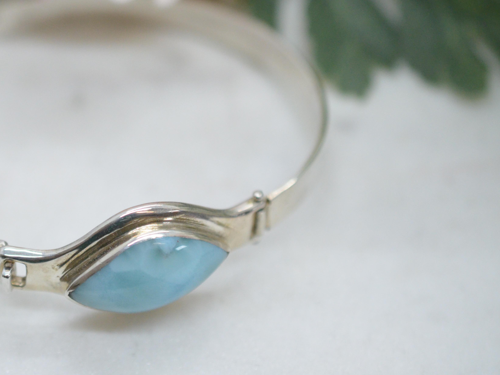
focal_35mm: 86
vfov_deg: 17.2
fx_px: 1242
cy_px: 171
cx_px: 134
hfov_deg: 22.6
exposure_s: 1/2500
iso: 2500
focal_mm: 40
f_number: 3.5
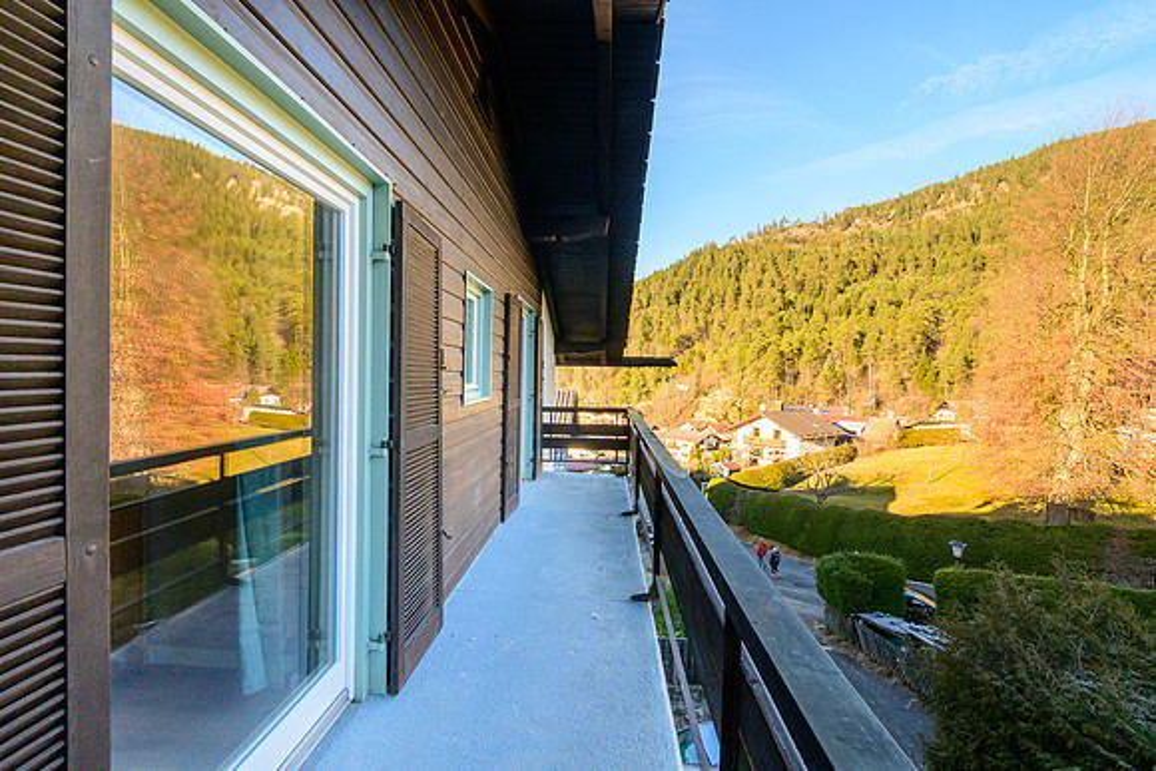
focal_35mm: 15
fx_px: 482
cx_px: 578
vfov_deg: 77.4
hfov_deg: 100.4
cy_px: 386
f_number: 11
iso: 500
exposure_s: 1/100
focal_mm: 10
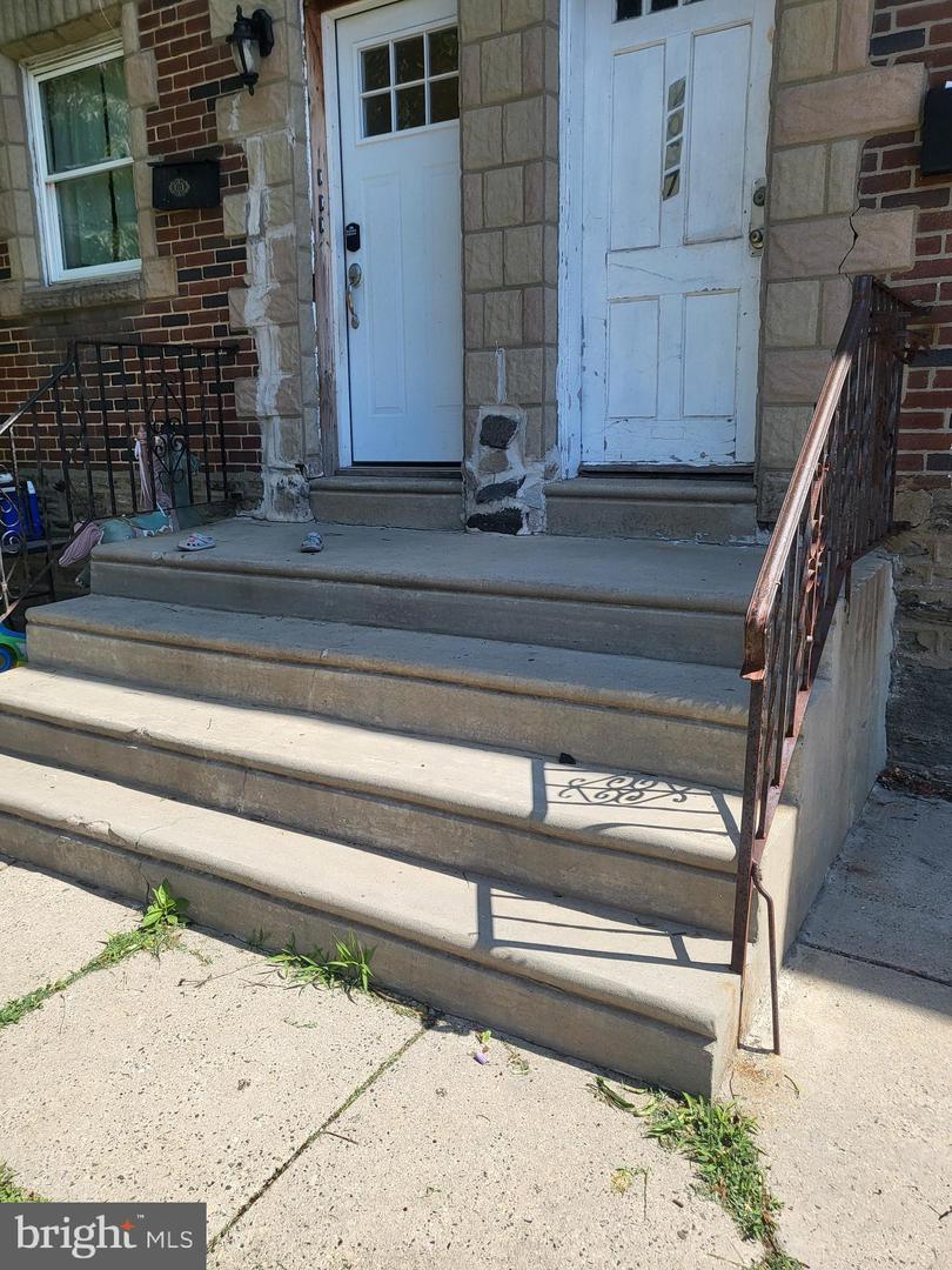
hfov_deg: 53.1
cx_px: 476
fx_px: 953
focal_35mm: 26
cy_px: 635
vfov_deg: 67.3
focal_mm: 4.25
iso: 50
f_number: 1.8
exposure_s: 1/1597
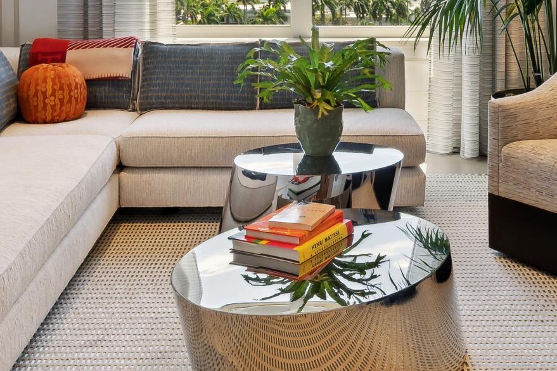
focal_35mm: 58
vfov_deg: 21.9
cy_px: -50
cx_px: 306
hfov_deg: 34.5
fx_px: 897
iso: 100
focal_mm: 17
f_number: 8
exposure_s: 1/40
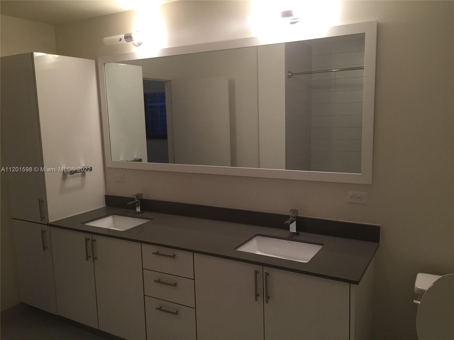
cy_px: 170
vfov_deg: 48.2
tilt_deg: -8.6
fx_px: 380
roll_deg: +0.5
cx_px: 227
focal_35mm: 29
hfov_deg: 61.7
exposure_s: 1/30
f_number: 2.2
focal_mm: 4.15
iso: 100
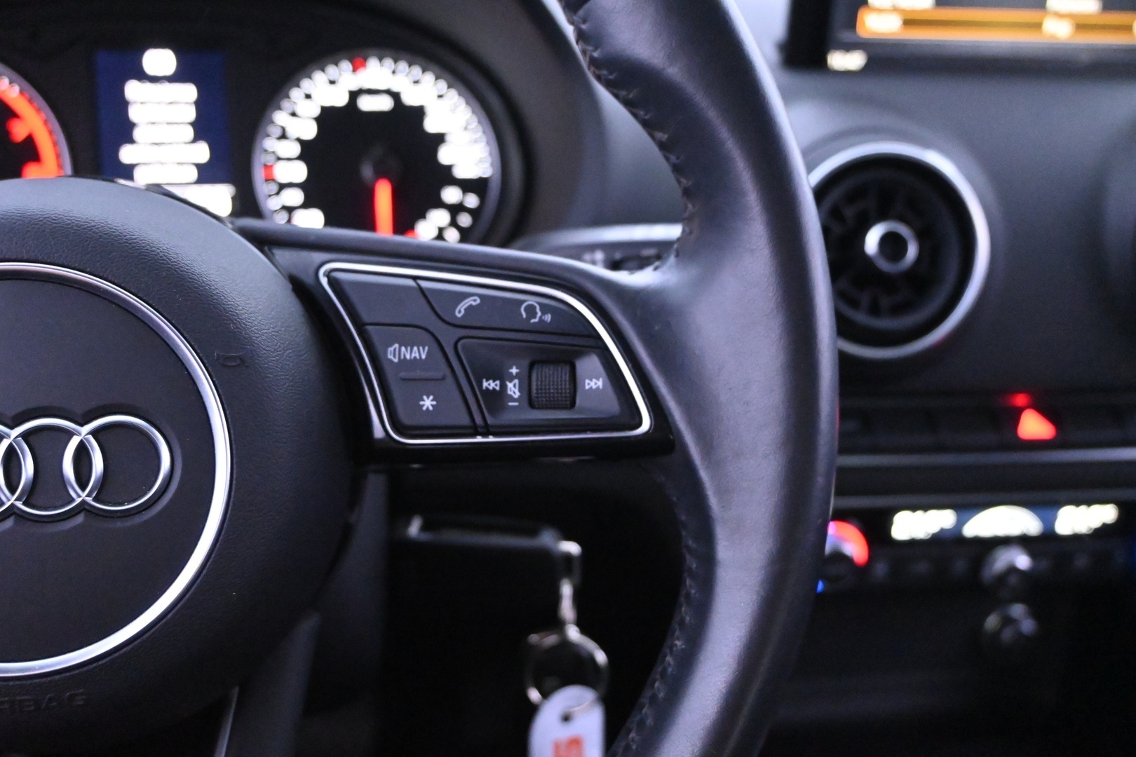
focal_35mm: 34
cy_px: 378
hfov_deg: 55.1
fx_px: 1089
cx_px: 568
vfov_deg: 38.4
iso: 11400
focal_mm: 23
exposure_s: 1/40
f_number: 4.2
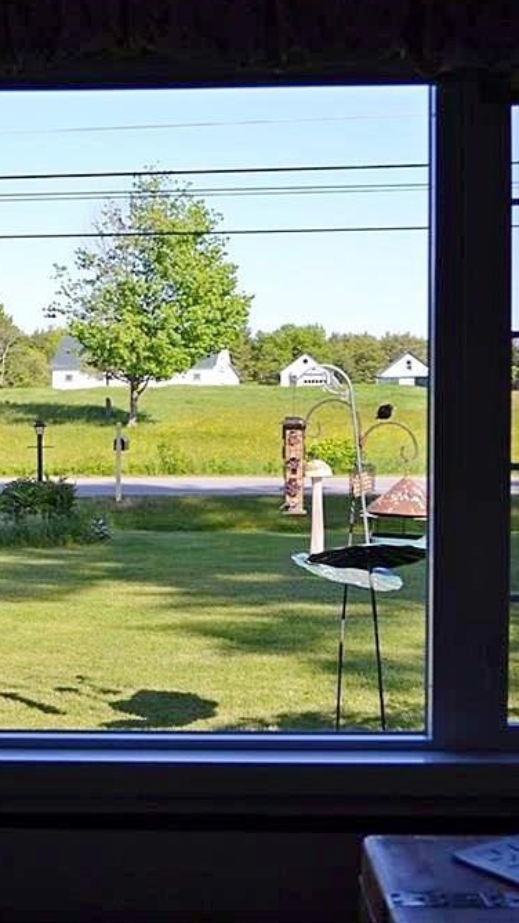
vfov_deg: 39.2
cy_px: 453
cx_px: 124
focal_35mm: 53
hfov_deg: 22.4
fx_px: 1296
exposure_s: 1/320
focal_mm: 22
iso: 100
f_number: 4
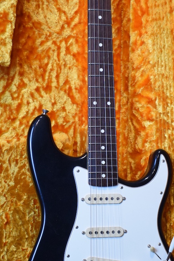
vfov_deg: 26.3
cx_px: 91
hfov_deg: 17.7
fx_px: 559
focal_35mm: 77
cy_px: 135
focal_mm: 23
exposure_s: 1/60
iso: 1250
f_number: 3.8
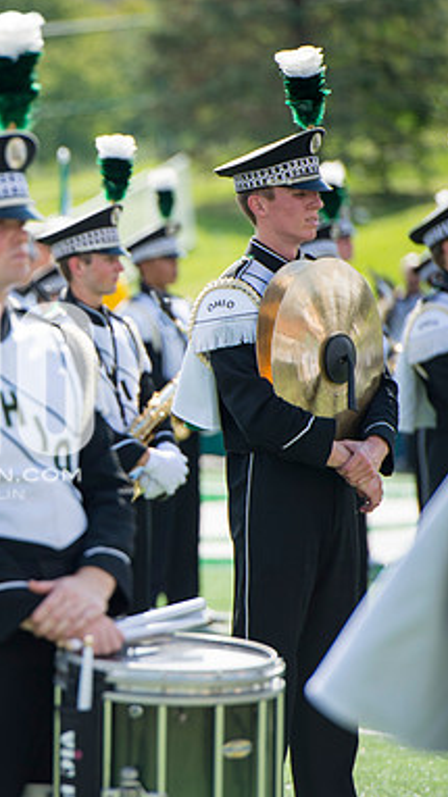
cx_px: -63
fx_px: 6705
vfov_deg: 6.8
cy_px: 400
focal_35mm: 317
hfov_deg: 3.8
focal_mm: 200
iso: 200
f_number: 4.5
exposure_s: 1/1000
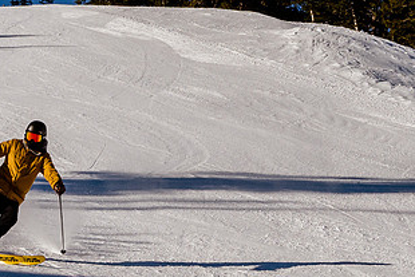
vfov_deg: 6.5
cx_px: 217
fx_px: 2422
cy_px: 146
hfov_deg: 9.8
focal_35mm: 210
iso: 160
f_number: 8
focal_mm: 35
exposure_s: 1/1250
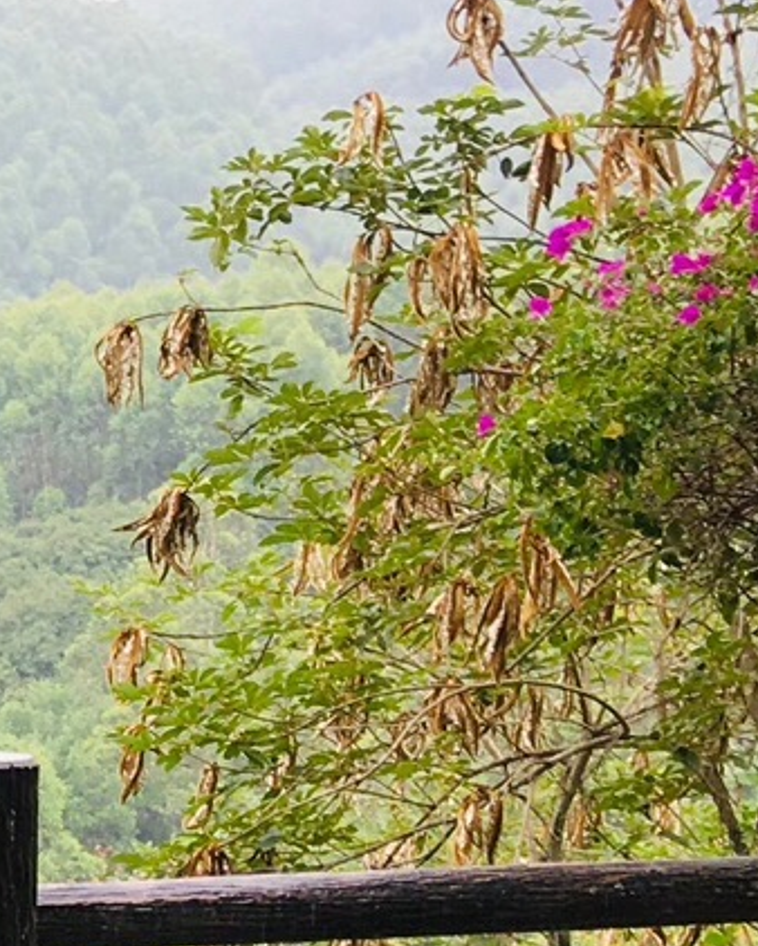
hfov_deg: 9.9
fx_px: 3755
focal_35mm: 134
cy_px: 699
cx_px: -1150
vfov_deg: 14.3
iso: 25
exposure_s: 1/220
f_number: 2.2
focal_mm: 4.15
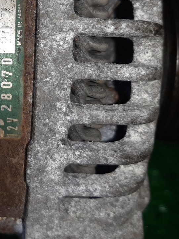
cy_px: 68
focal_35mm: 52
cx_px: -22
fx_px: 359
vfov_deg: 36.2
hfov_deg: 25.8
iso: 41
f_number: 1.7
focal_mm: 3.93
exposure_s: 1/100
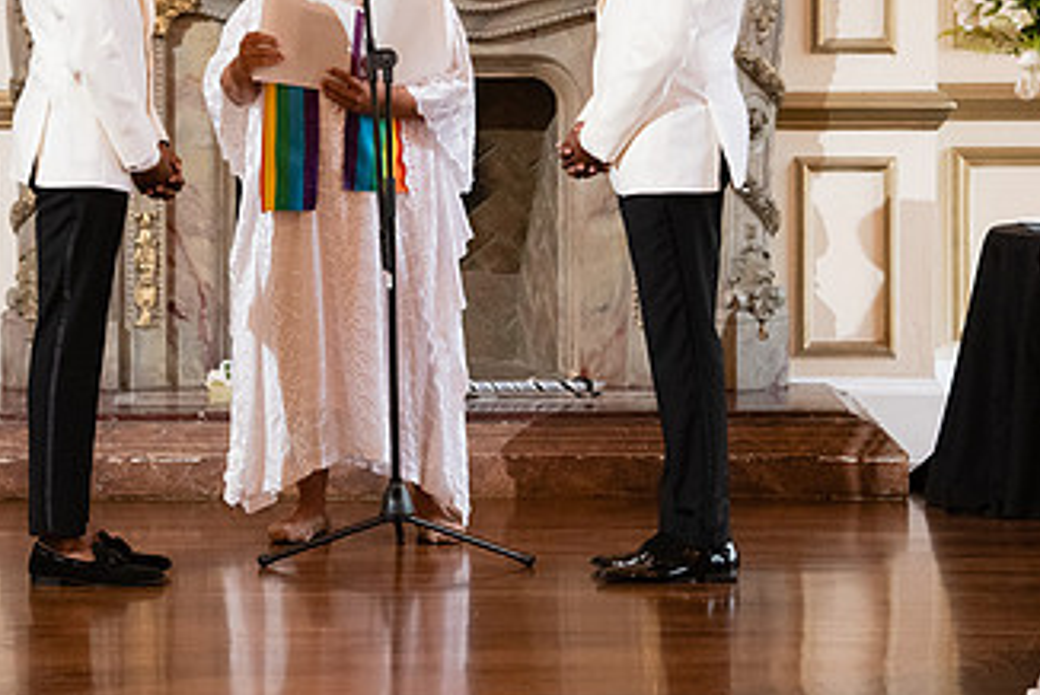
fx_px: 5754
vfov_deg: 6.9
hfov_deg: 10.3
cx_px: 383
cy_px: 123
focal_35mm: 199
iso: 3200
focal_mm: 112
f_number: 2.8
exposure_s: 1/250
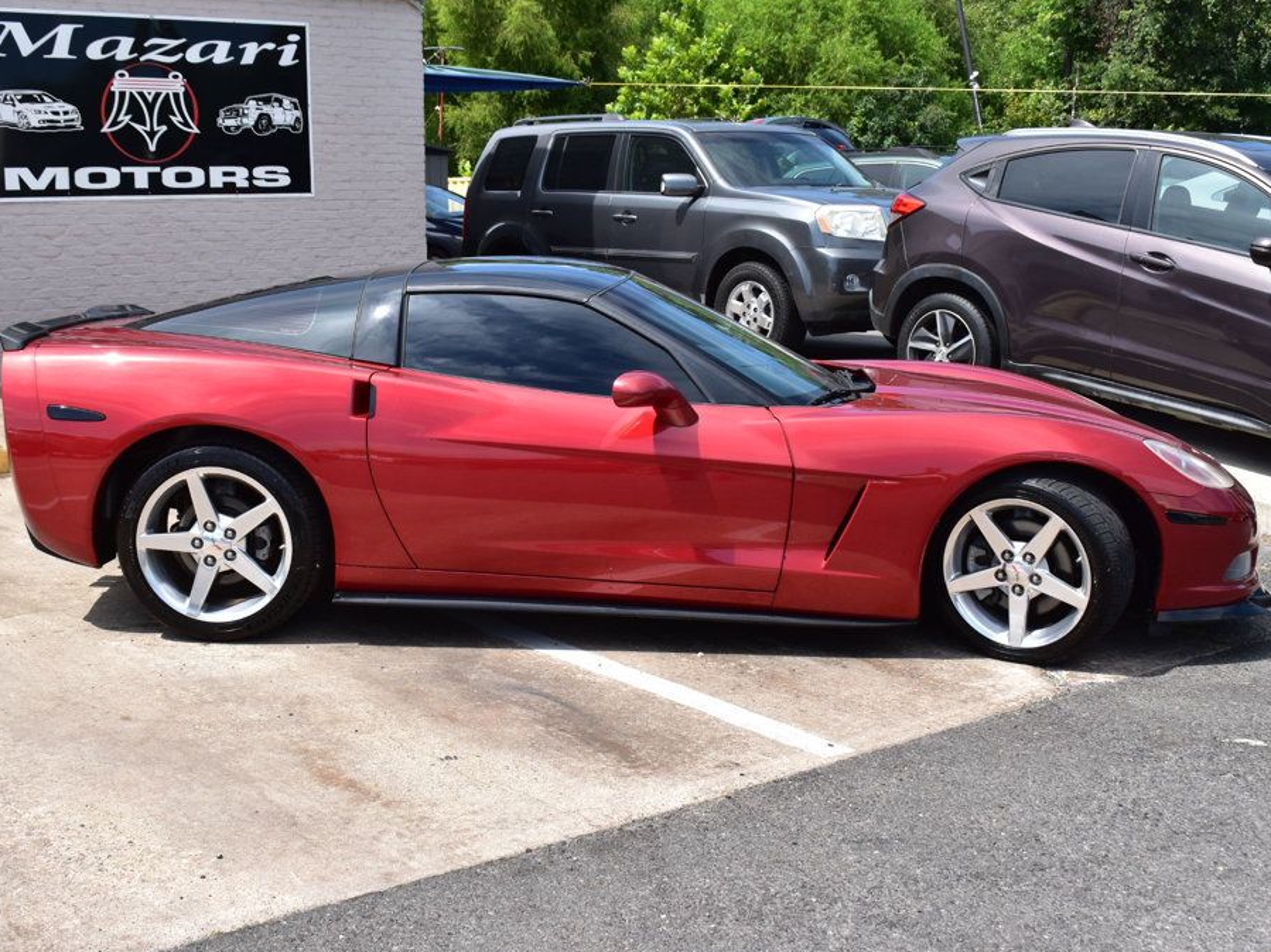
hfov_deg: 41.2
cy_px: 473
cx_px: 584
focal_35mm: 46
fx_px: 1689
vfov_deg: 31.5
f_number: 11
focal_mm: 28
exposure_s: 1/500
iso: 400
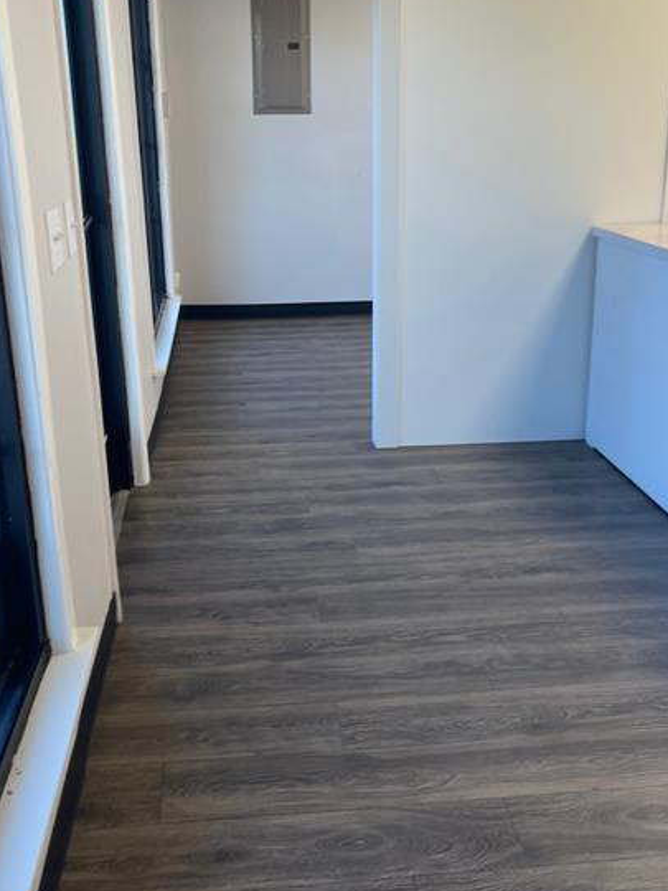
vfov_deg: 49.9
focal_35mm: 37
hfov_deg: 38.7
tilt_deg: -15.3
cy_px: 375
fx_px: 952
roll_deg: -1.0
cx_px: 328
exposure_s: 1/120
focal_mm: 5.1
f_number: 1.6
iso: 100
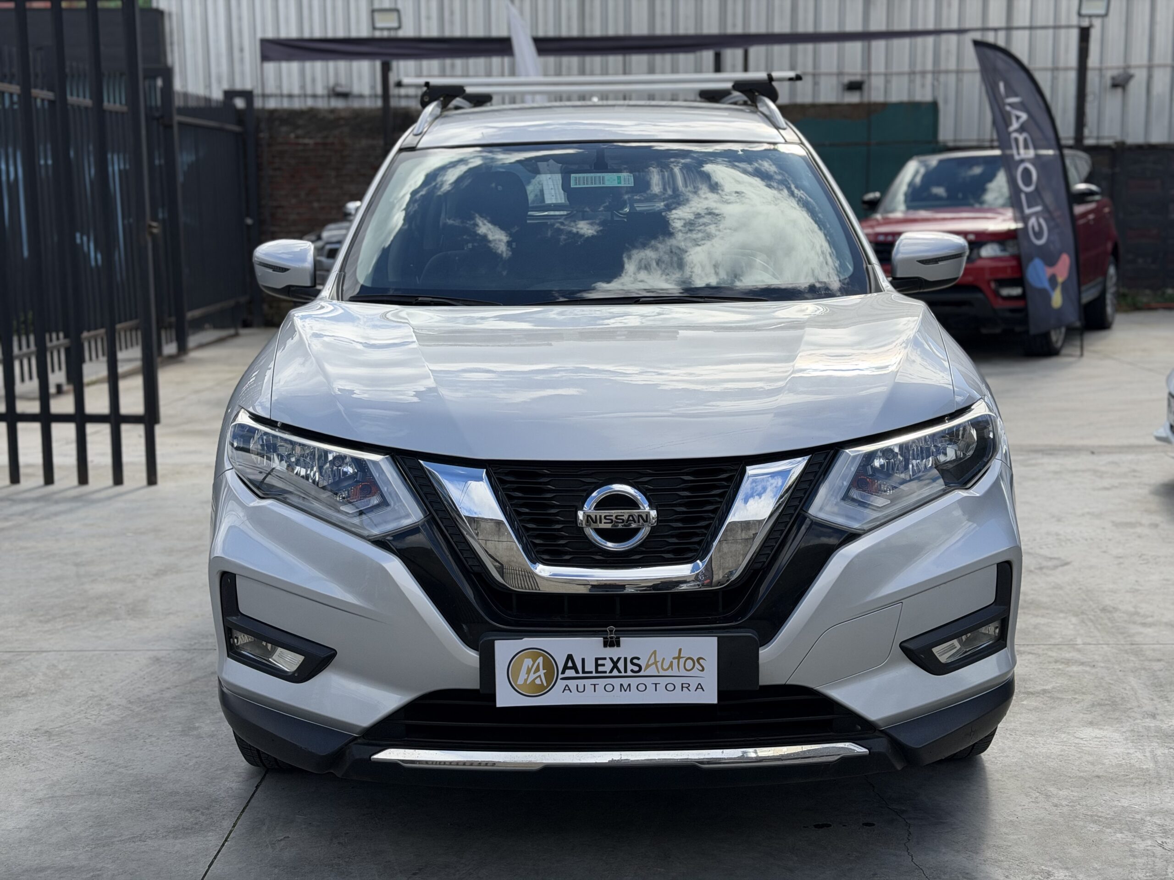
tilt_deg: -8.6
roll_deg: +0.2
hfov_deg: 39.7
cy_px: 440
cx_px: 587
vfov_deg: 30.3
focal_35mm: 48
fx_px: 1628
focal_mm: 6.76
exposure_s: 1/3096
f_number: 1.78
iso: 80
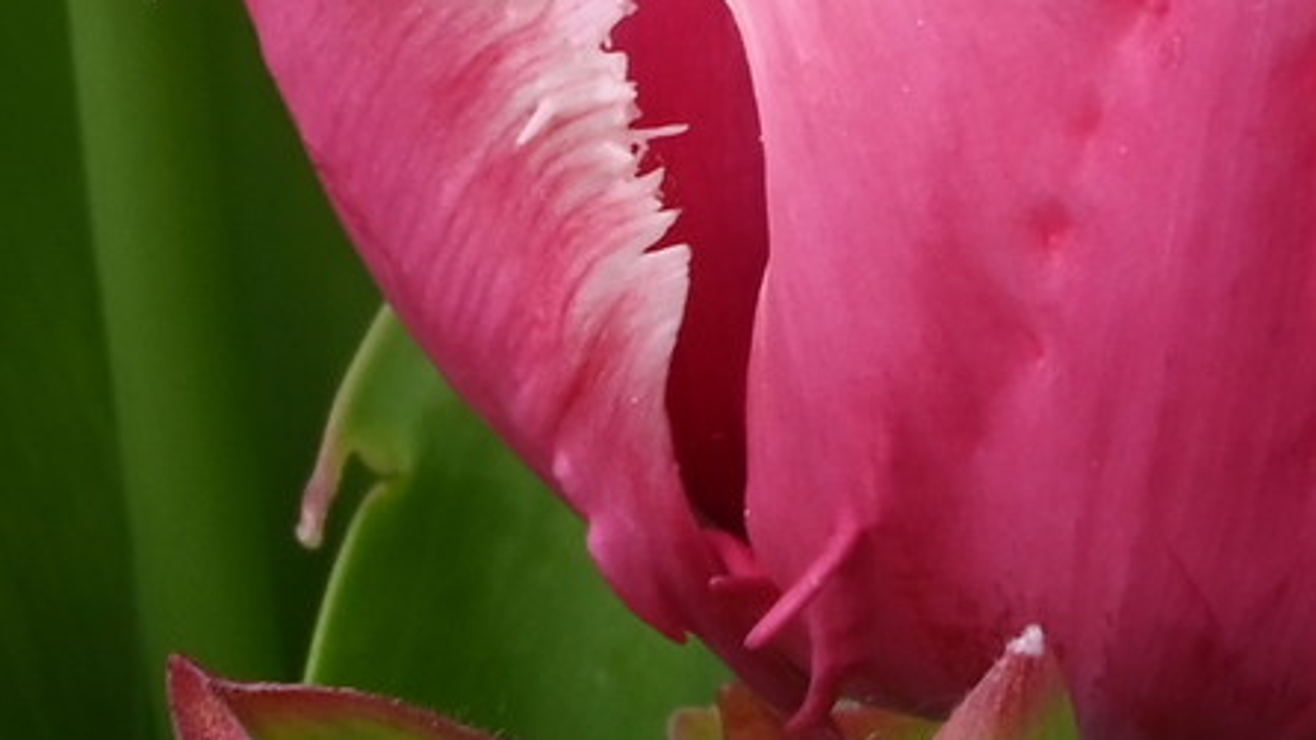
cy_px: -1025
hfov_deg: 9.5
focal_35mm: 221
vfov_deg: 5.3
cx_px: 1885
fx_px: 7713
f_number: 22
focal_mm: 49
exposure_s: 1/60
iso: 400
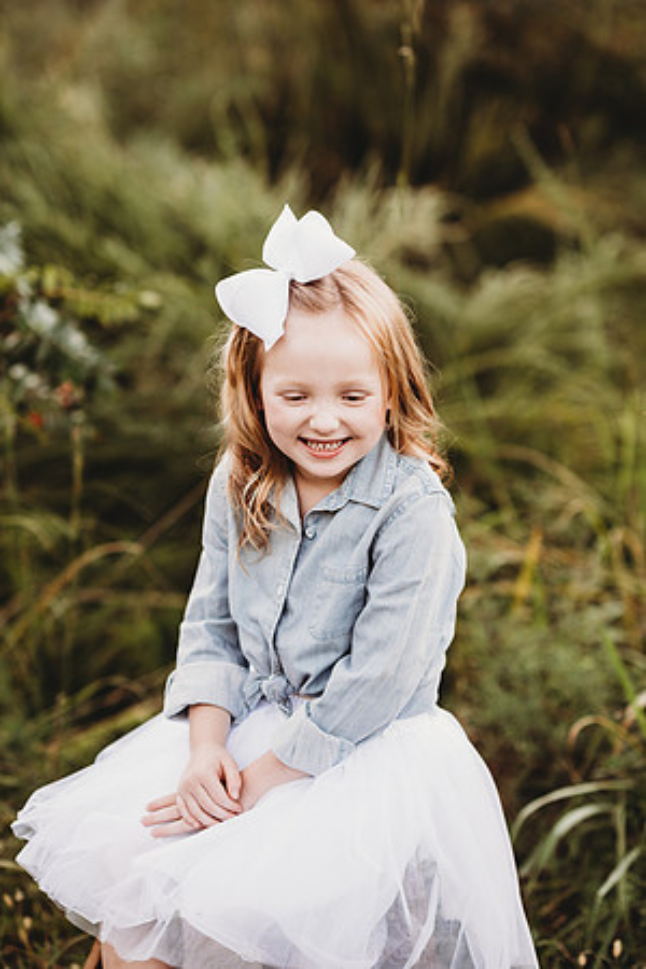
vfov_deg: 23.9
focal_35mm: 85
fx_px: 2288
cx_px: 323
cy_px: 484
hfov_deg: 16.1
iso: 80
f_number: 2.2
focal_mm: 85
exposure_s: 1/160
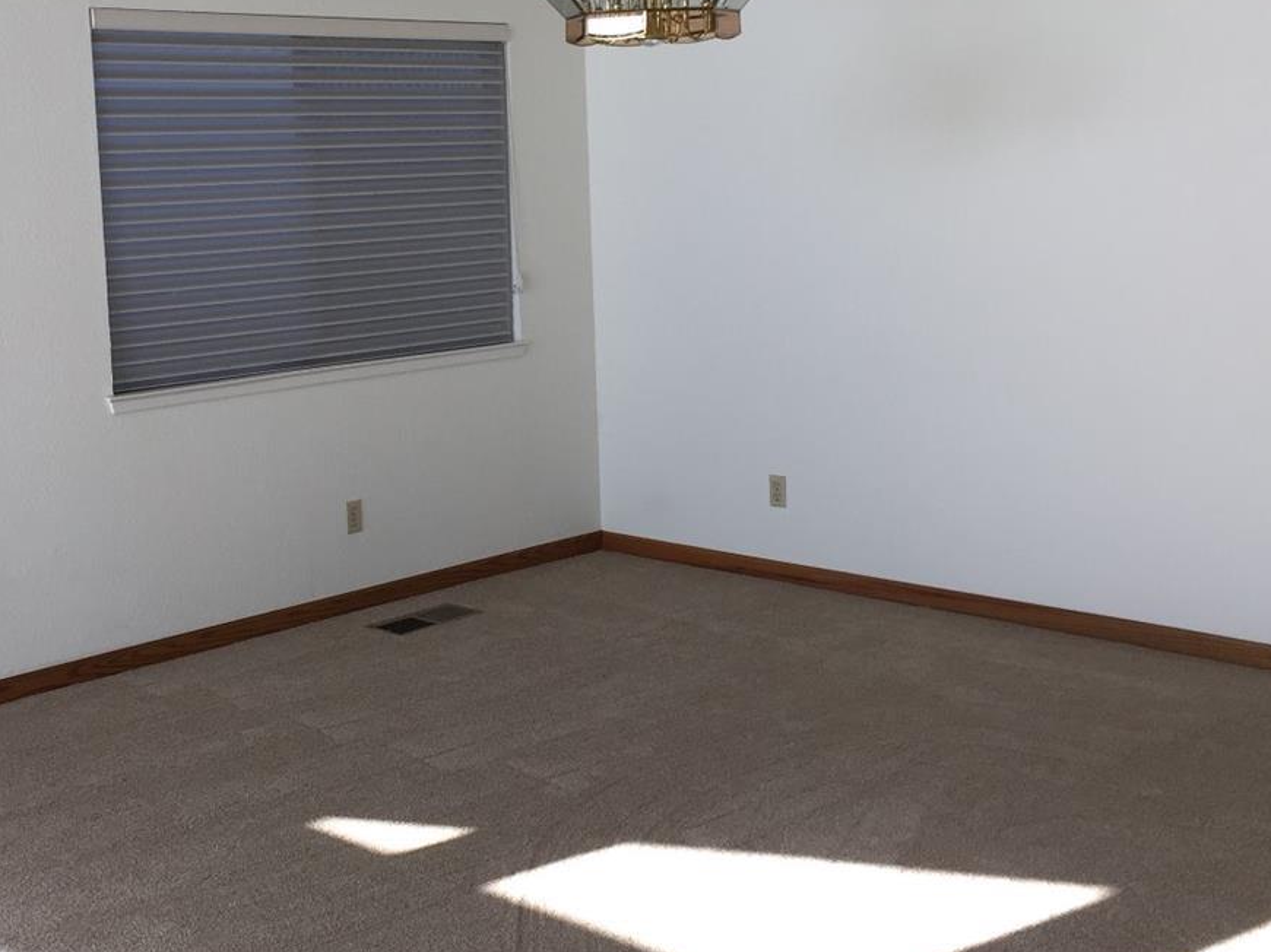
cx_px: 508
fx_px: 1835
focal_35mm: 50
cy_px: 339
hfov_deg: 38.0
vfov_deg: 28.9
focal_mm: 4.15
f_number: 2.2
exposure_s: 1/120
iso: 40
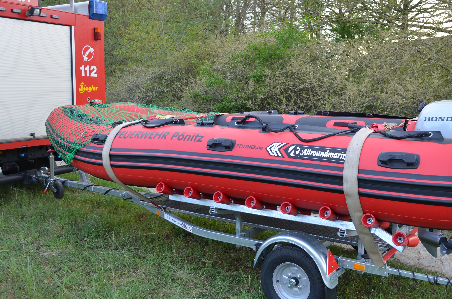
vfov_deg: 34.0
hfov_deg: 49.6
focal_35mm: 39
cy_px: 135
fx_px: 489
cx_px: 249
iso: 100
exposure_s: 1/60
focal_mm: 20
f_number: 3.8
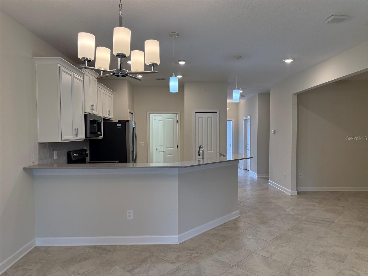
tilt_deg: -1.9
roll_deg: +0.5
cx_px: 184
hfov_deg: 71.6
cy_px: 138
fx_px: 255
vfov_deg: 56.8
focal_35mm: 24
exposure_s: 1/200
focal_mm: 6.76
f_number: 1.78
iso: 200
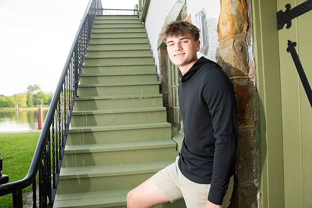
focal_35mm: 26
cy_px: 104
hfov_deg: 69.4
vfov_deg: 49.6
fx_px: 225
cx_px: 156
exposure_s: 1/160
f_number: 5.6
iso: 320
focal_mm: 26
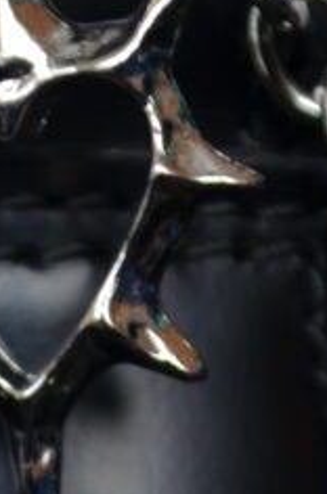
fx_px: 4343
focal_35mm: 317
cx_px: 2
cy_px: 249
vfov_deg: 6.5
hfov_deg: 4.3
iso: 400
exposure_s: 1/30
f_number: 5.6
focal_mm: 55
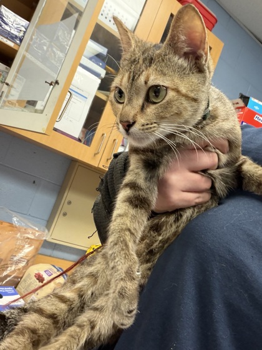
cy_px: 175
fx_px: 303
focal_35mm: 30
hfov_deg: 46.8
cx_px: 131
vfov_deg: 60.0
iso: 160
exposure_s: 1/41
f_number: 1.9
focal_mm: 2.71
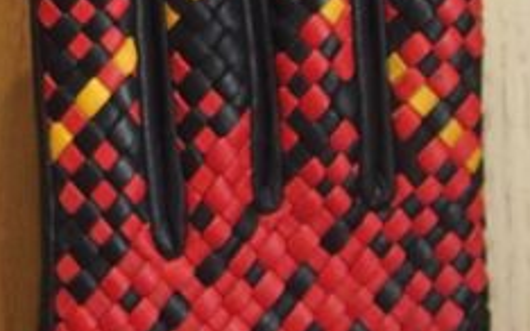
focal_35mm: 267
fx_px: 3855
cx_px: -811
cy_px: -177
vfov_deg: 4.9
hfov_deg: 7.3
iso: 320
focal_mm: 9.8
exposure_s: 1/50
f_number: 2.8
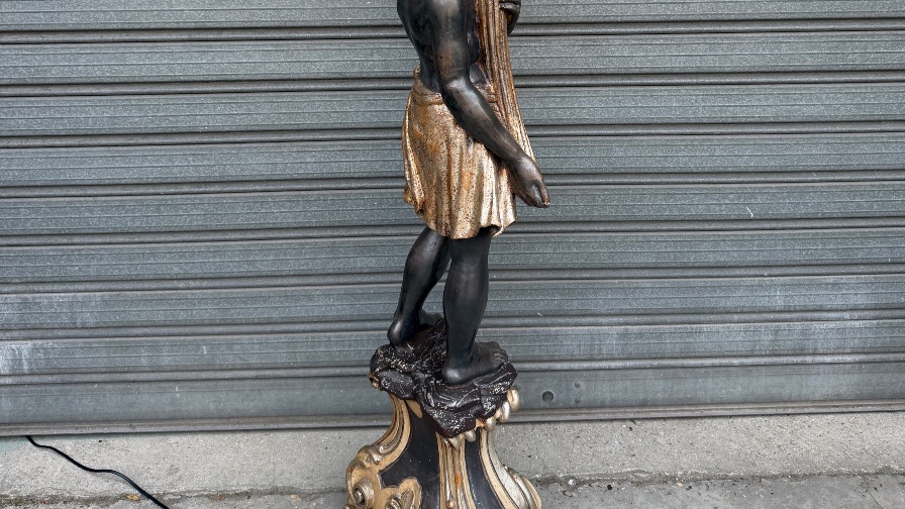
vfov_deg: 31.9
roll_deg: +1.0
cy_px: 40
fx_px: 840
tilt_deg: -14.1
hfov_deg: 56.6
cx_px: 452
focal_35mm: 35
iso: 100
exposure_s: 1/238
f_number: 1.78
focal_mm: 6.76
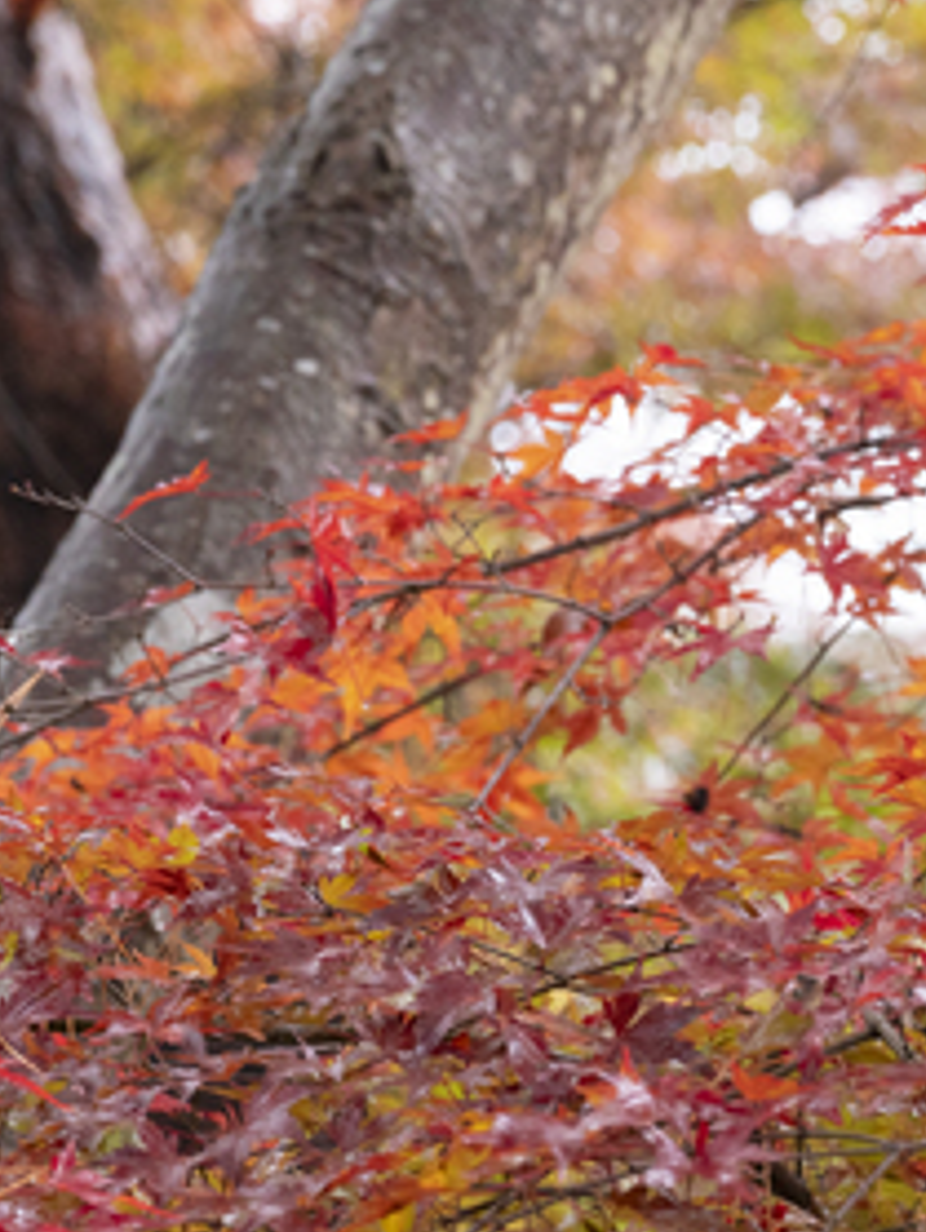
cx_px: 793
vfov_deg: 8.1
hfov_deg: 6.1
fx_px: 8618
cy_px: 1190
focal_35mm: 242
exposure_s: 1/100
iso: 640
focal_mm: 70
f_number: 5.6
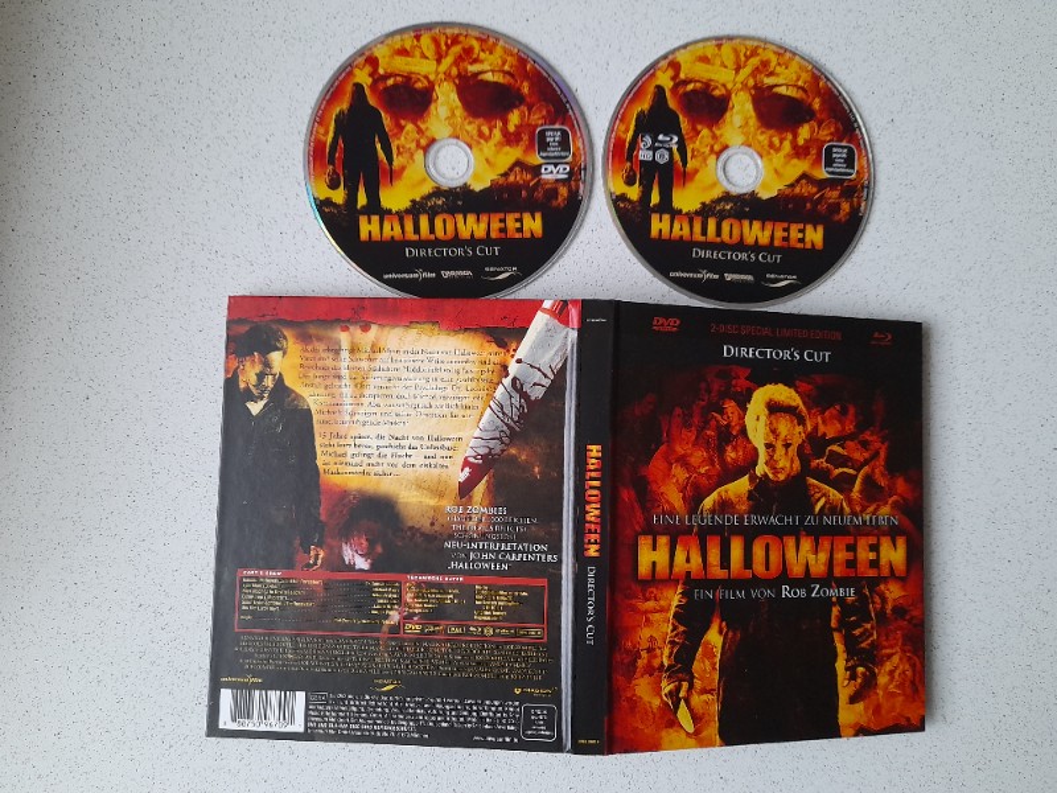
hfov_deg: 69.4
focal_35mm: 25
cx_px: 528
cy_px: 396
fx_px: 763
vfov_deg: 54.9
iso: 320
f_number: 2
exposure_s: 1/33
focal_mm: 4.6
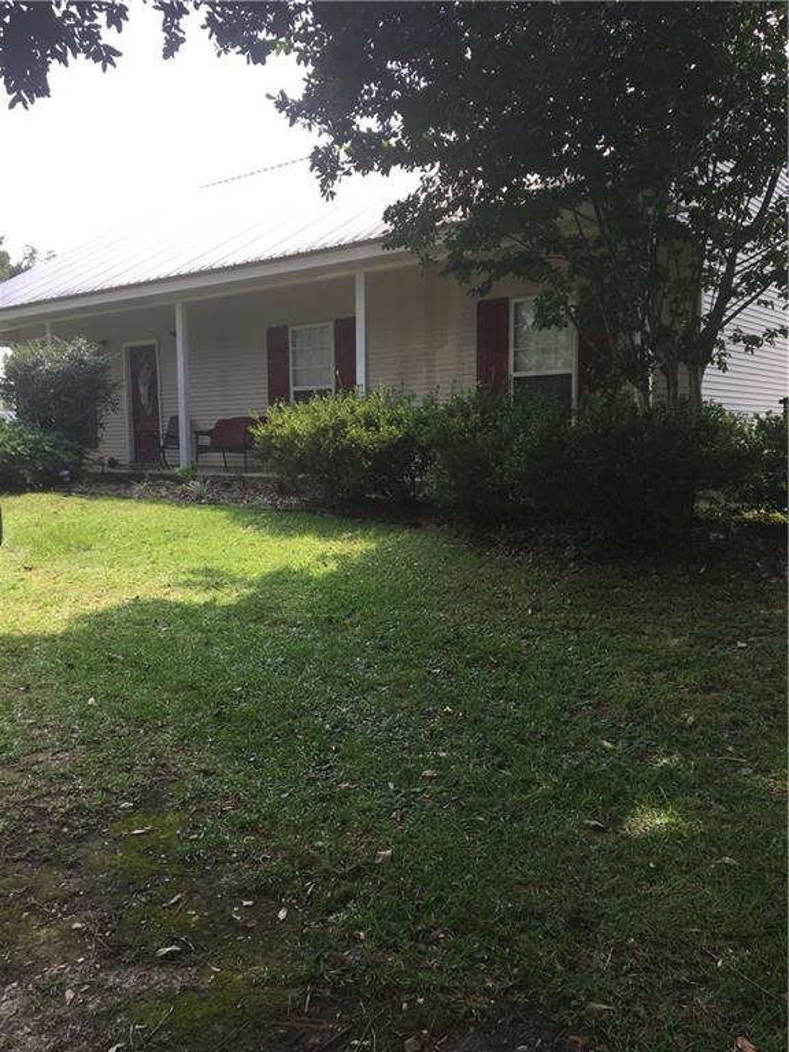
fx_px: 881
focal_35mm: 29
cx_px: 394
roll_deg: +0.5
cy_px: 526
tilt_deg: -4.1
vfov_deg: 61.7
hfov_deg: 48.2
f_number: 2.2
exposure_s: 1/439
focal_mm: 4.15
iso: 25
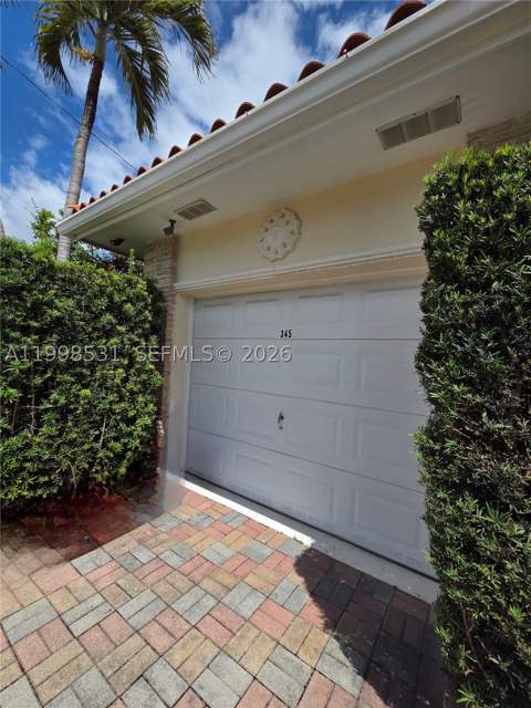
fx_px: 266
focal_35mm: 13
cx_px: 266
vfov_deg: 106.2
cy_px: 354
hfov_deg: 89.9
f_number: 2.2
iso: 50
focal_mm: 2.2
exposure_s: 1/3333
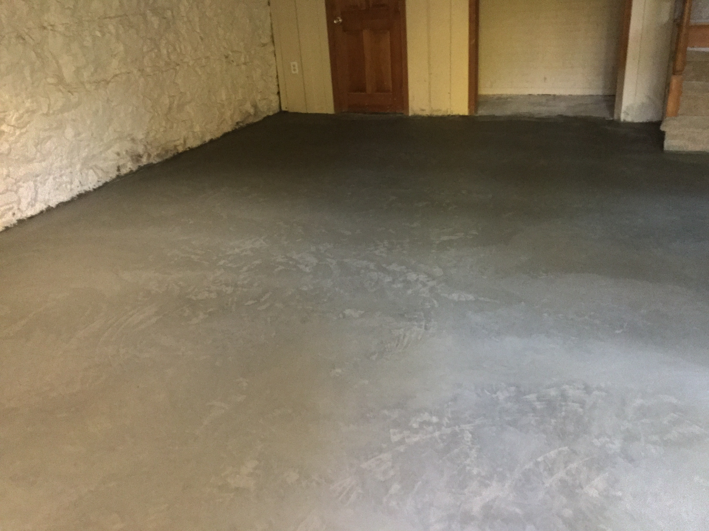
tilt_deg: -22.8
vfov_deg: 45.4
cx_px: 354
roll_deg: +4.4
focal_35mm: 31
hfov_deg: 58.4
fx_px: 635
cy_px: 266
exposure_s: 1/15
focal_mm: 3.3
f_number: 2.4
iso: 400
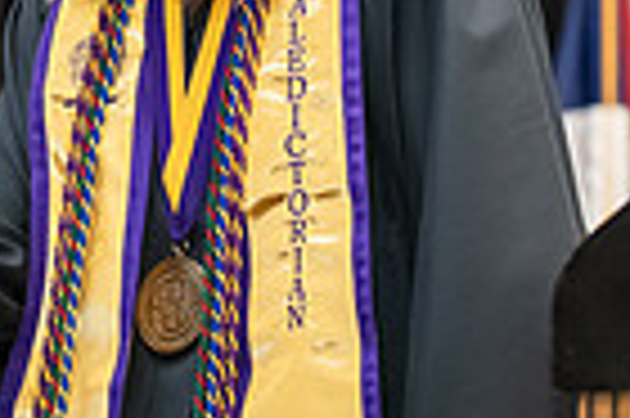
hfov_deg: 5.4
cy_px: -34
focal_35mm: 381
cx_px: -22
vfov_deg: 3.6
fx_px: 6660
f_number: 3.5
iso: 3200
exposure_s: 1/200
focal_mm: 92
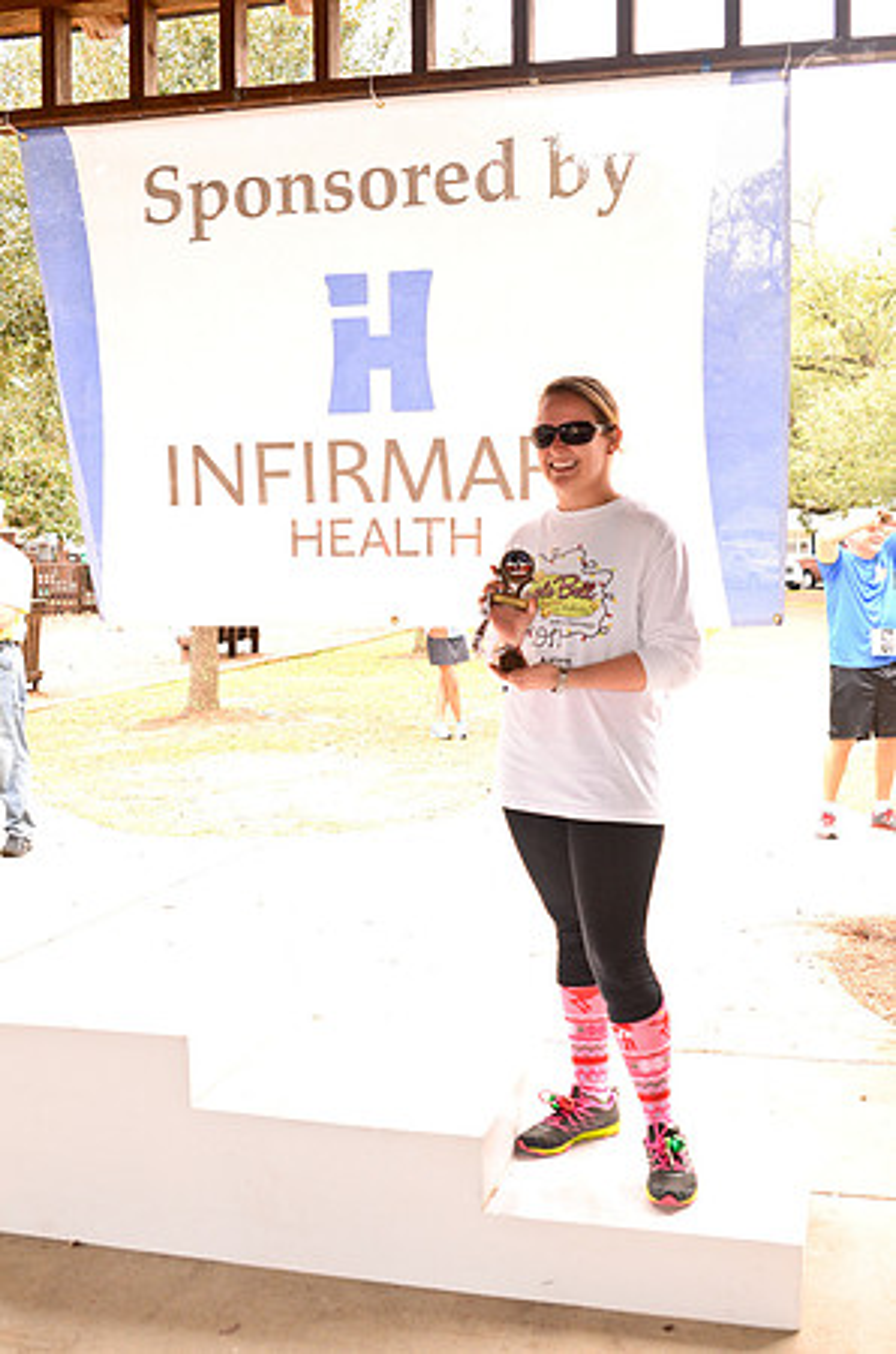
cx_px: 448
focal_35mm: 40
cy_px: 677
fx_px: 1519
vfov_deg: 48.0
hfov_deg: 32.9
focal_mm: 27
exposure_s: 1/125
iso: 640
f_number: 4
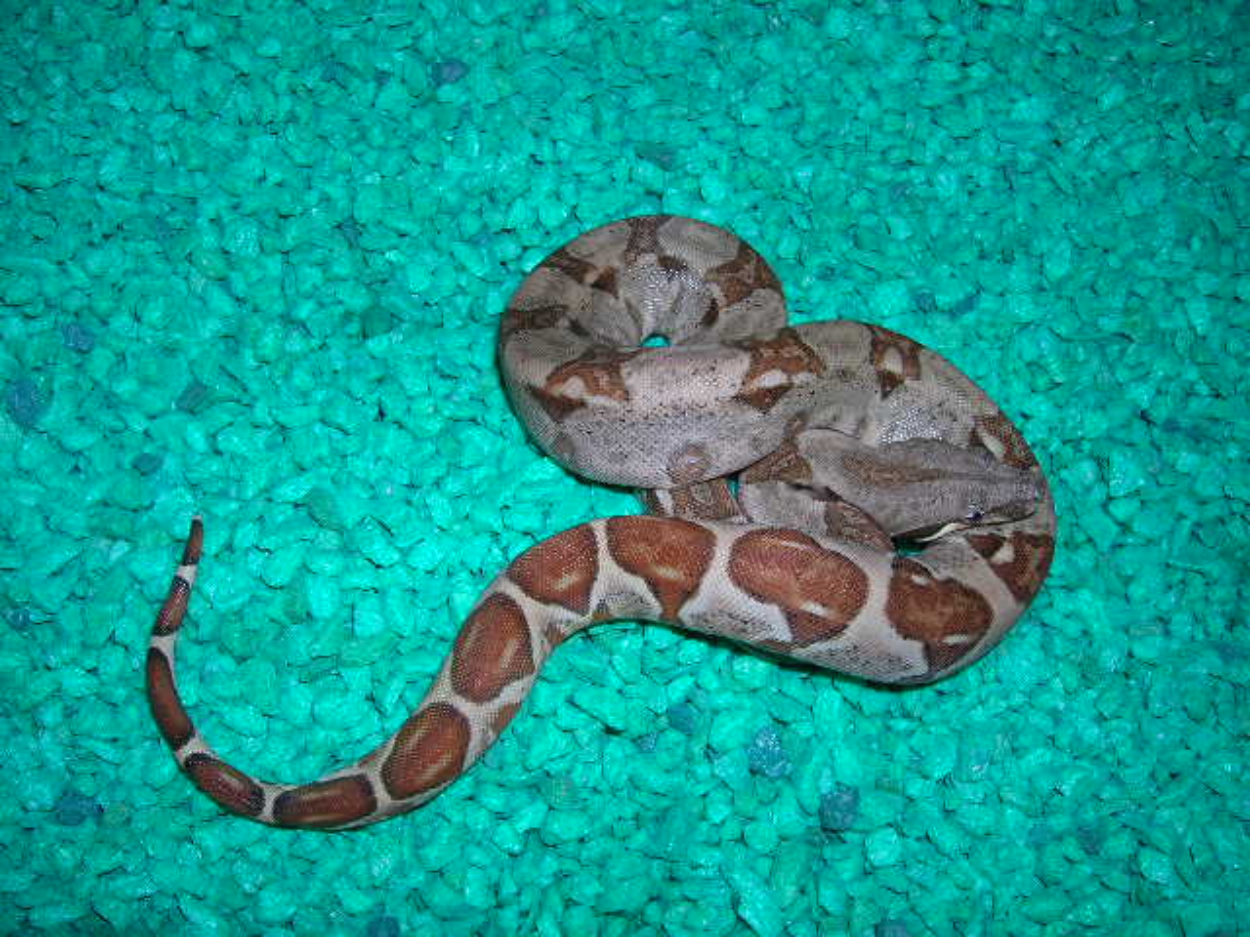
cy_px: 468
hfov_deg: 54.0
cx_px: 625
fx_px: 1228
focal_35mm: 34
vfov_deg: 41.8
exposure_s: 1/60.1
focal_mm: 5.7
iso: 50
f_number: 4.9
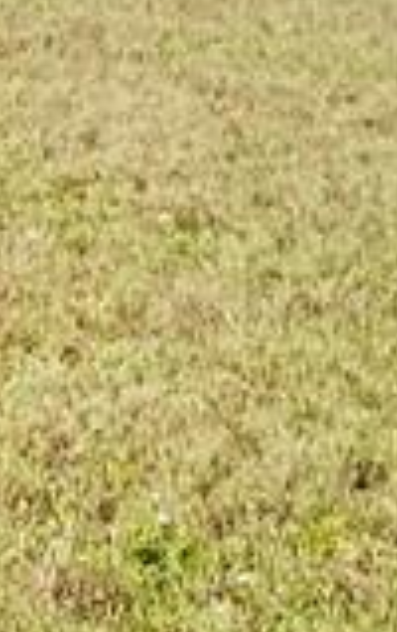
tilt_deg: +3.9
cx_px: -413
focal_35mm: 177
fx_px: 3050
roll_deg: -2.5
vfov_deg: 10.9
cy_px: -556
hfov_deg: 7.2
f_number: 1.8
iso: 32
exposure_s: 1/4115
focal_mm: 4.25
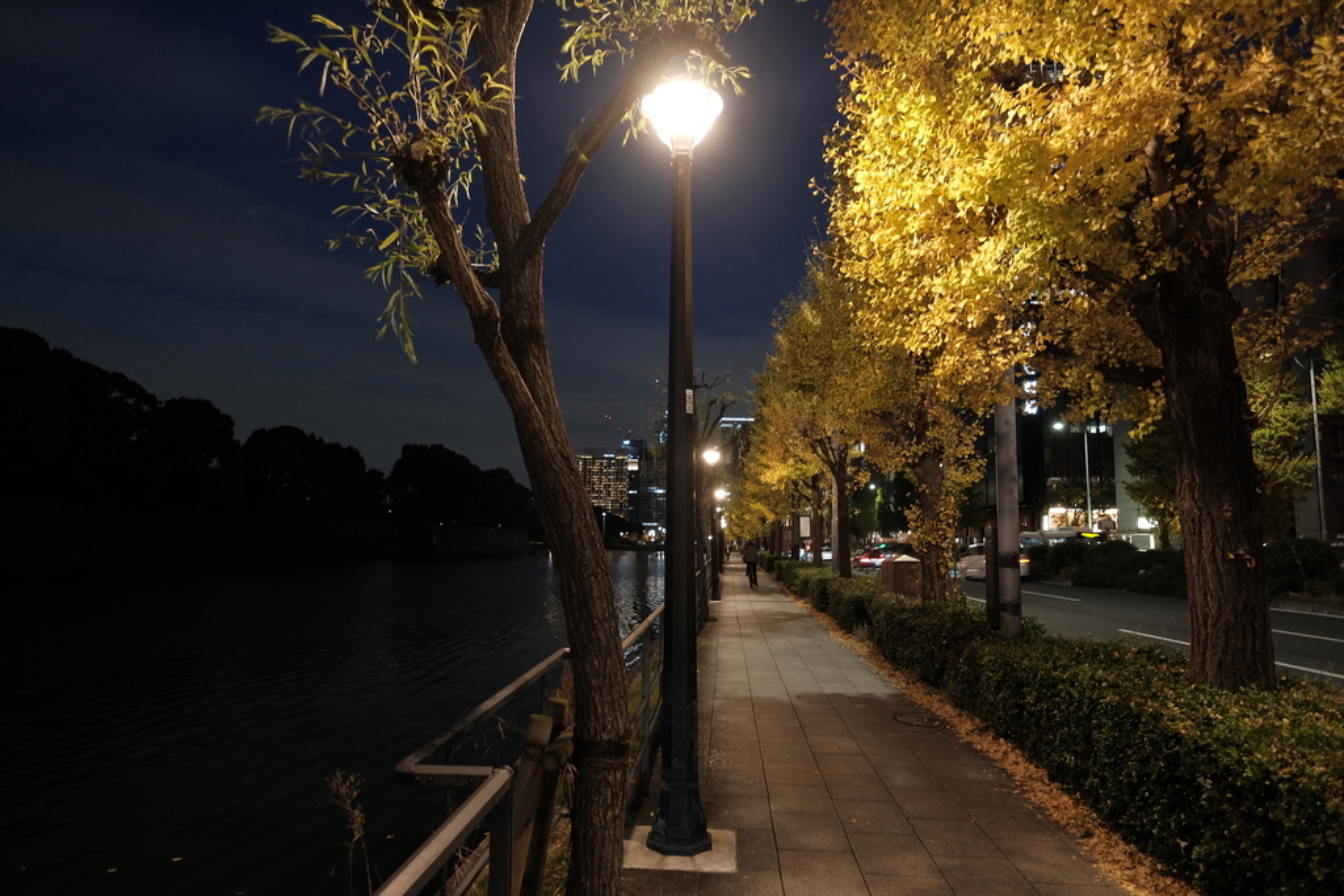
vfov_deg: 59.5
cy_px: 448
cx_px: 672
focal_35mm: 21
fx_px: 784
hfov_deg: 81.2
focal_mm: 14
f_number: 2.8
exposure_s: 1/8
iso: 800
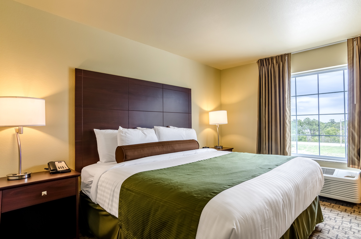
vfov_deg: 67.1
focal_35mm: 18
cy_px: 120
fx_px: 180
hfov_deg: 90.1
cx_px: 180
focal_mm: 12
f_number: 8
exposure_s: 1/250
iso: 320
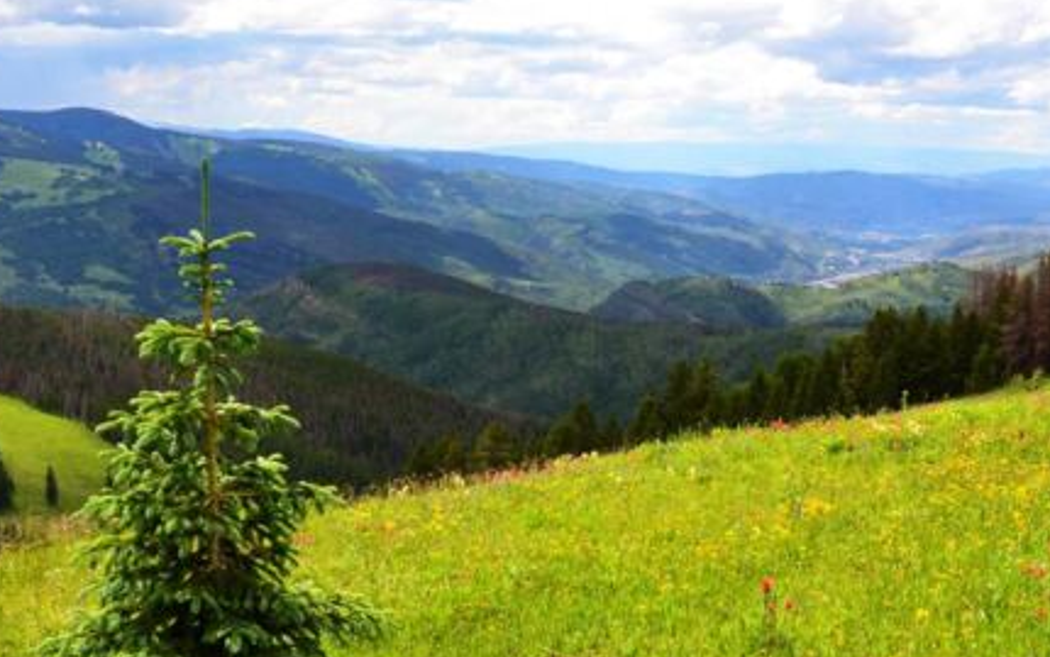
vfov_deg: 22.0
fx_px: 1689
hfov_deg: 34.5
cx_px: 588
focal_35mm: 59
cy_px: 382
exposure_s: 1/125
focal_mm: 26
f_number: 11
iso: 110
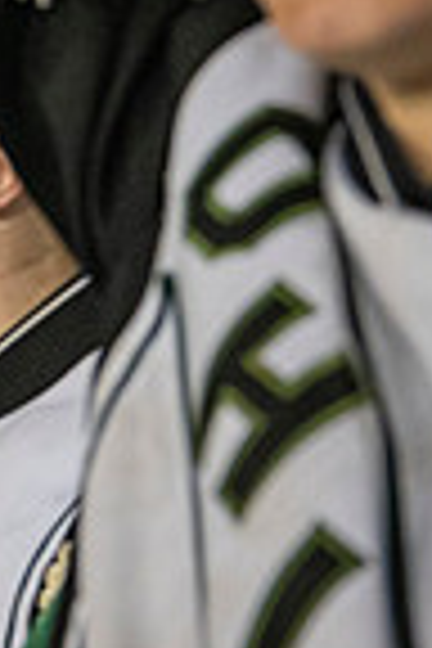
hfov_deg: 11.4
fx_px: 1818
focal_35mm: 101
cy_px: 142
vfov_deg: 20.0
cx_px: -576
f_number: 3.2
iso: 2000
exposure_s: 1/500
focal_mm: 25
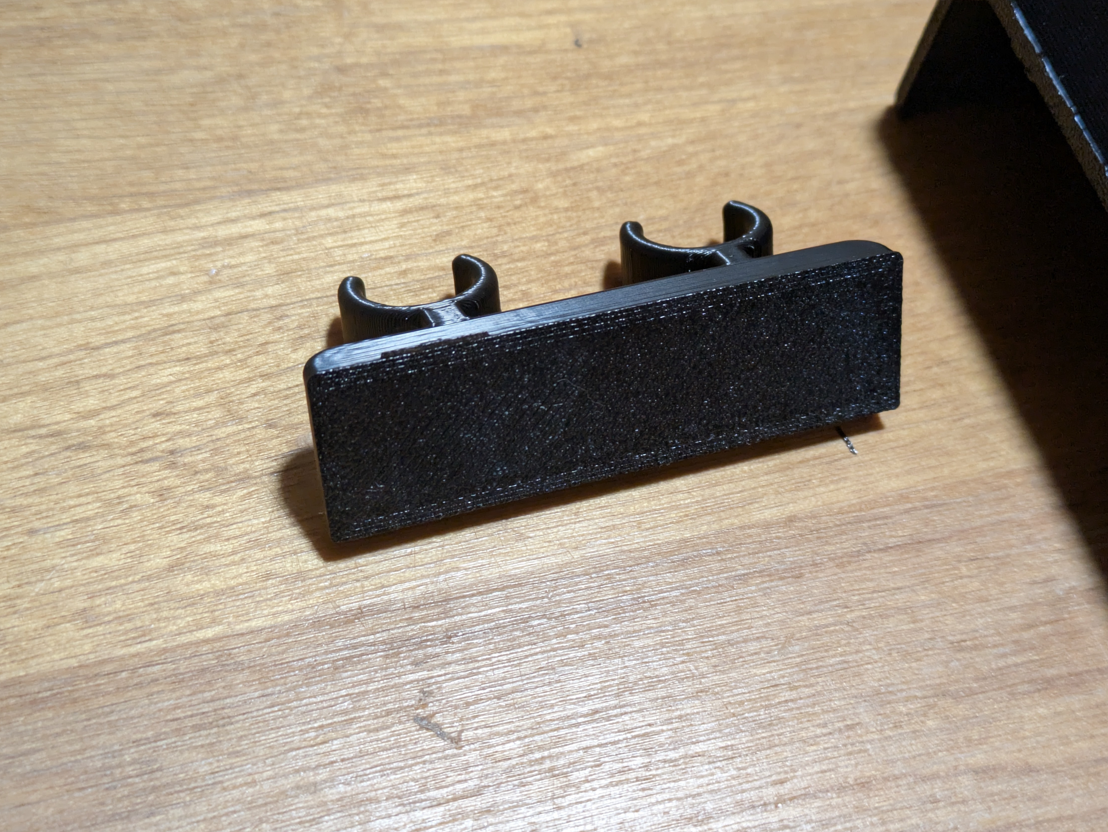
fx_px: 1697
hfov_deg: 36.2
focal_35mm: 53
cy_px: 411
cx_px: 554
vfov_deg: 27.5
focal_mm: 5.43
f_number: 1.89
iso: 406
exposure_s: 1/60
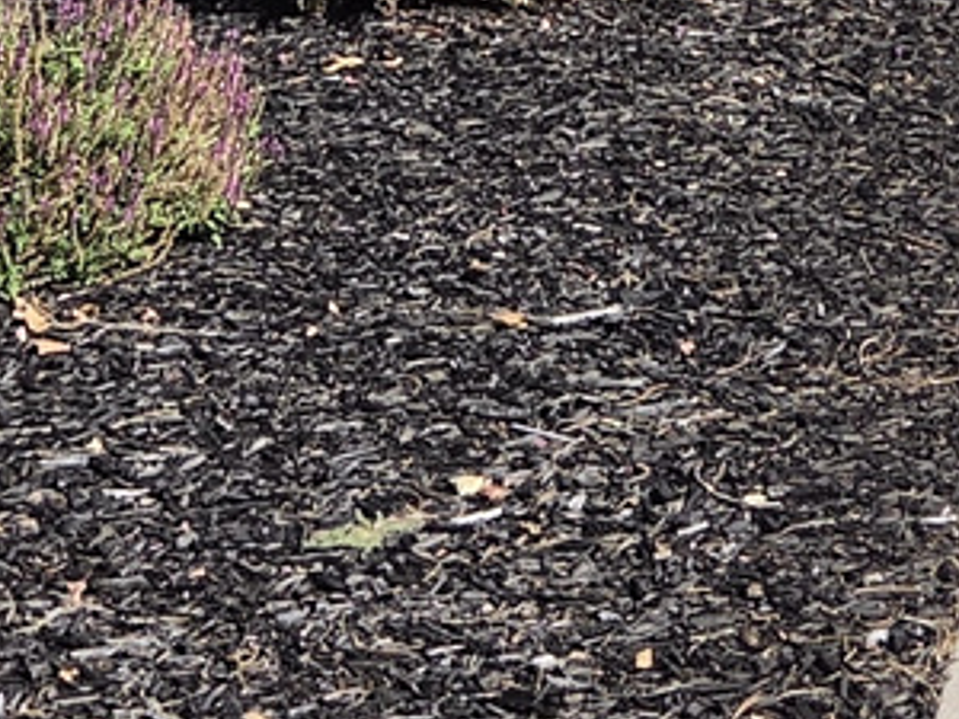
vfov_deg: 8.7
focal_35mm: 157
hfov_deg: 12.5
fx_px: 4350
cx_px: 758
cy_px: -914
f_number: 1.8
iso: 80
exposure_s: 1/4794
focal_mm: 5.4
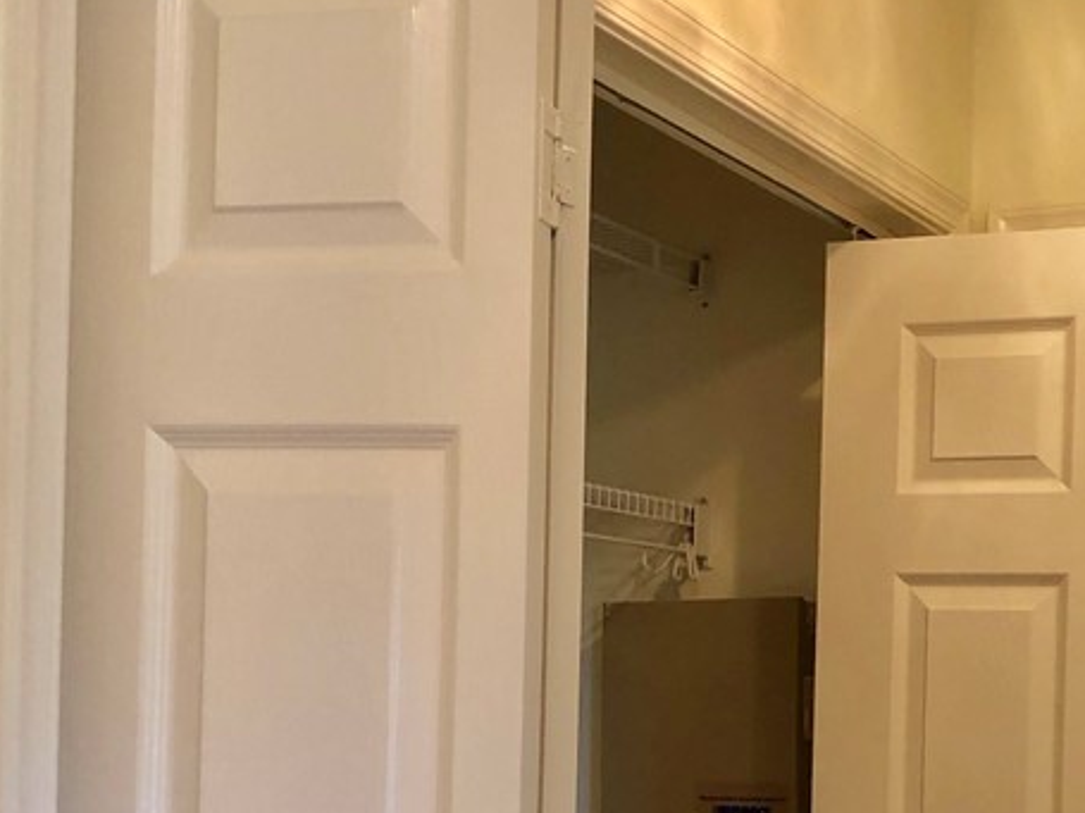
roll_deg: -2.4
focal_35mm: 63
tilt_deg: +1.4
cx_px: 785
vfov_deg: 22.8
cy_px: 699
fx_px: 1974
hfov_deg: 30.3
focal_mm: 4
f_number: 1.8
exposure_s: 1/20
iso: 40
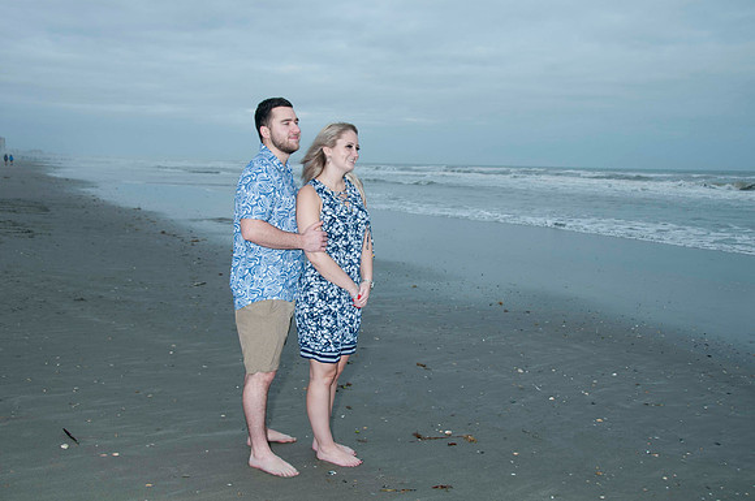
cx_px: 378
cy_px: 250
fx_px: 691
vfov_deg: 39.9
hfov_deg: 57.3
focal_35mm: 33
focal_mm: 22
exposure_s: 1/125
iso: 100
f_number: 5.6
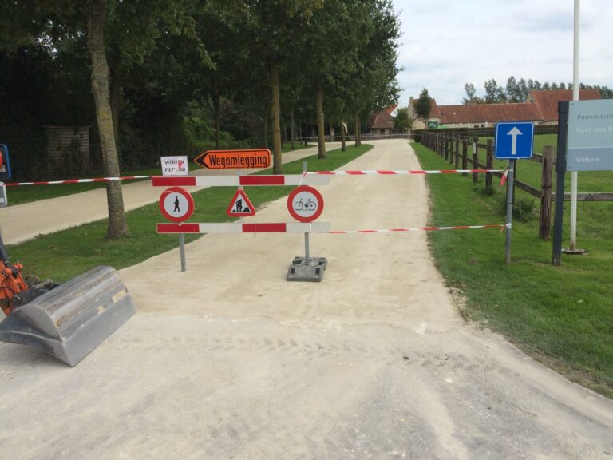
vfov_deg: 48.2
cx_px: 306
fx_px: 514
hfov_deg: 61.7
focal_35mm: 29
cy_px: 230
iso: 32
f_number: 2.2
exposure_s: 1/1642
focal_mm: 4.15
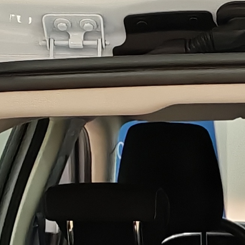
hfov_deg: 8.8
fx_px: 1561
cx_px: 349
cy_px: 568
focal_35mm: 195
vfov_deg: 8.3
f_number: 1.9
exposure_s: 1/100
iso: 629
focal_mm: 6.12
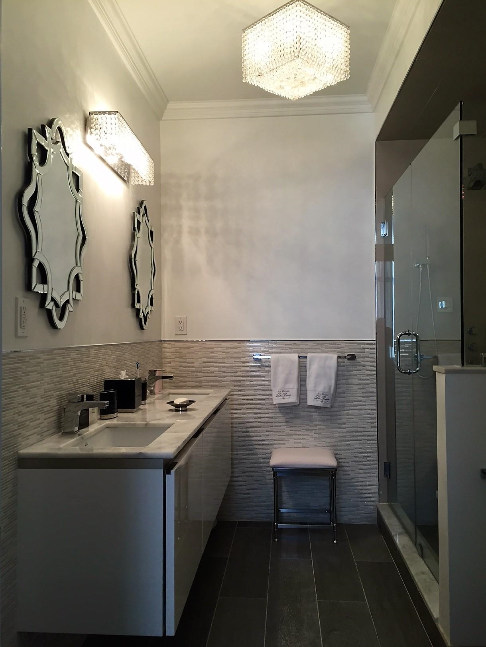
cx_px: 243
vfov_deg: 61.7
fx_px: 543
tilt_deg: +1.1
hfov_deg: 48.2
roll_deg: +0.7
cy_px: 324
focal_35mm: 29
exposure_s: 1/40
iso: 40
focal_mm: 4.15
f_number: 2.2
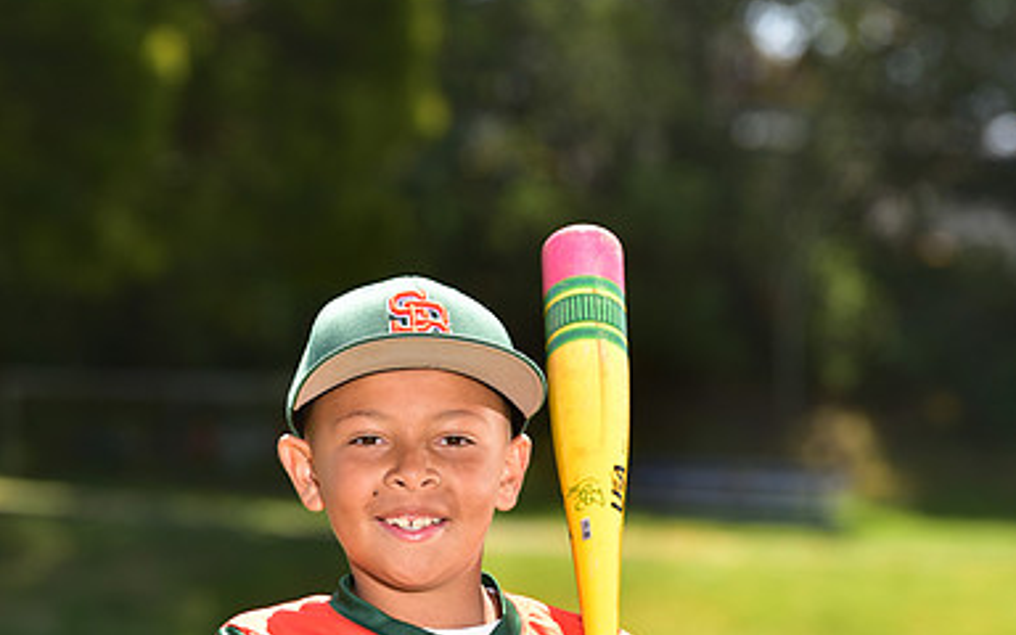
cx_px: 509
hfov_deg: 9.4
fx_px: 6175
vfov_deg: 5.9
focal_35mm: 223
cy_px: 685
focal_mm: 145
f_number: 5
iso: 80
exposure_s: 1/200
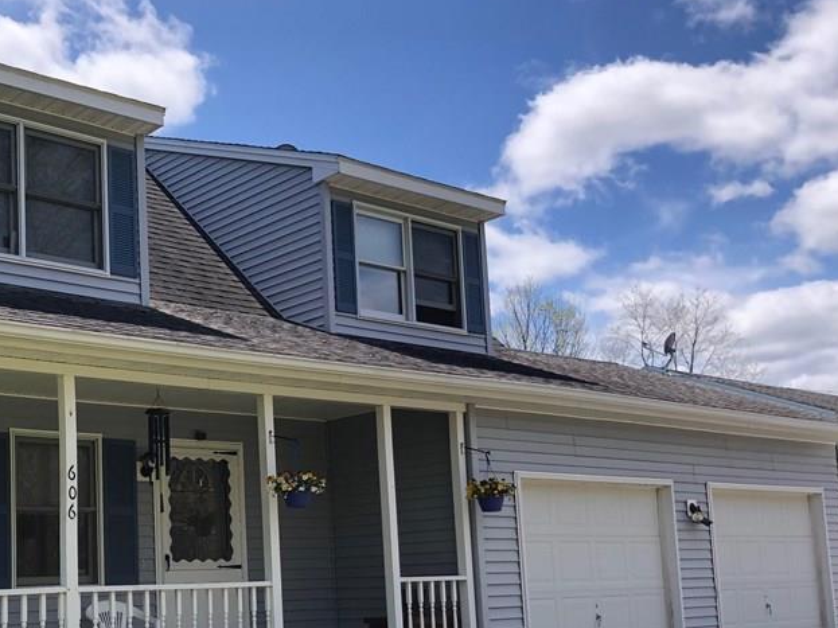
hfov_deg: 39.8
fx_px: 1113
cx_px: 187
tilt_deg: +7.3
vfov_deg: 31.0
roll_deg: +1.5
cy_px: 460
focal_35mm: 46
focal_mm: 3.99
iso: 20
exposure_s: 1/1143
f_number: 1.8
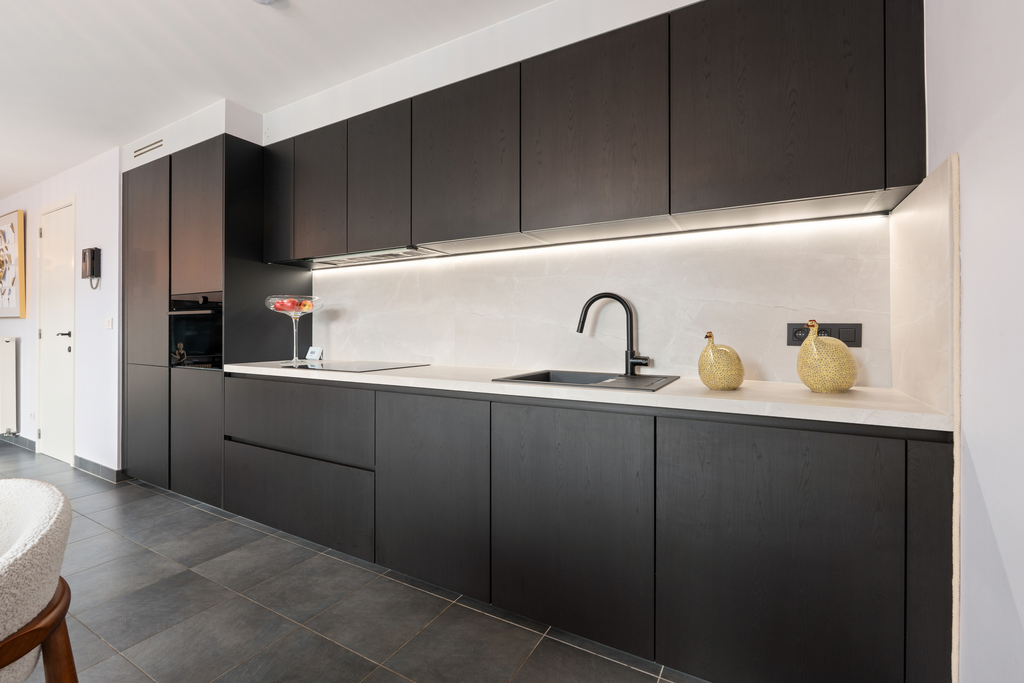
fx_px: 455
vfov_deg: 73.7
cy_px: 342
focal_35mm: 16
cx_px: 512
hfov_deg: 96.7
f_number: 11
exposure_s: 2
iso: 200
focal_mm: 16
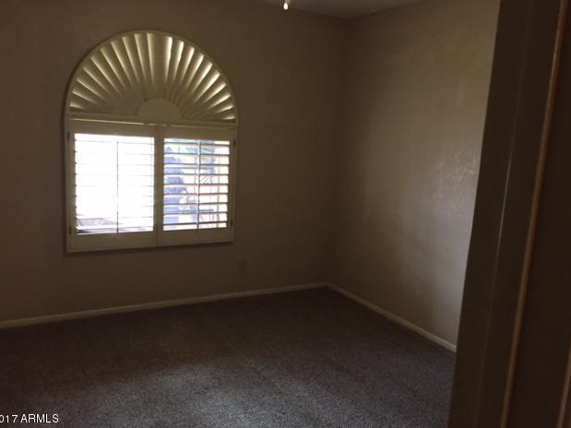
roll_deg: -5.4
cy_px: 216
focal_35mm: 30
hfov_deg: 60.0
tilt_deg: -10.4
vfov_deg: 46.8
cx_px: 281
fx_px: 495
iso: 320
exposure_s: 1/30
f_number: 2.2
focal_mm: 4.15
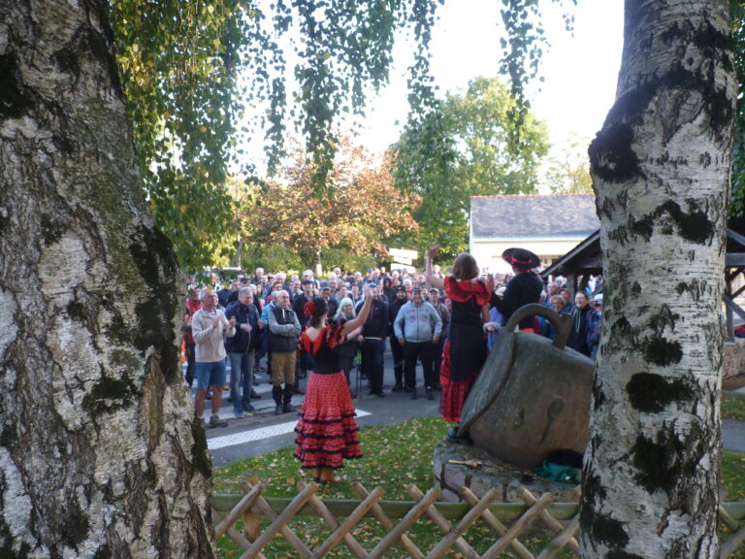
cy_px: 280
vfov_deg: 51.4
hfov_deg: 65.3
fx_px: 581
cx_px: 372
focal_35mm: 27
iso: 100
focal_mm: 4.8
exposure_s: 1/30
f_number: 2.8
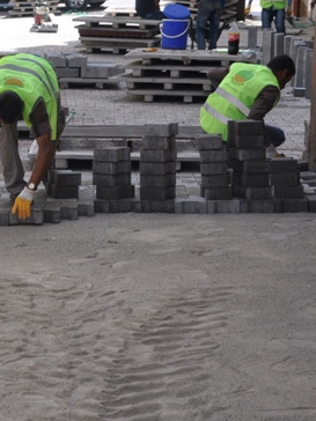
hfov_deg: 11.0
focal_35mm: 133
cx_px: -60
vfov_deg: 14.8
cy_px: 120
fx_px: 1619
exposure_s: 1/250
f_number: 8
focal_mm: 42
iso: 200
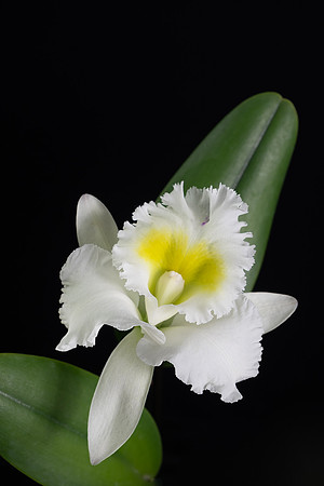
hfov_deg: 20.3
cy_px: 243
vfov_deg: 30.1
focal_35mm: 67
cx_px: 162
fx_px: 904
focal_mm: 44.7
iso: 200
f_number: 5.6
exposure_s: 1/8
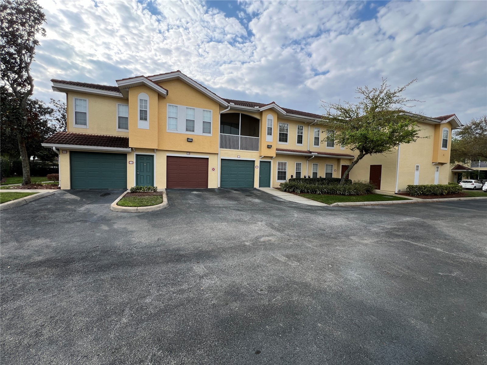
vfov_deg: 89.9
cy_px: 182
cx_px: 244
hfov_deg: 106.2
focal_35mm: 13
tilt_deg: -4.2
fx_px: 183
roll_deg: -1.6
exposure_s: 1/637
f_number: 1.8
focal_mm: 1.57
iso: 32
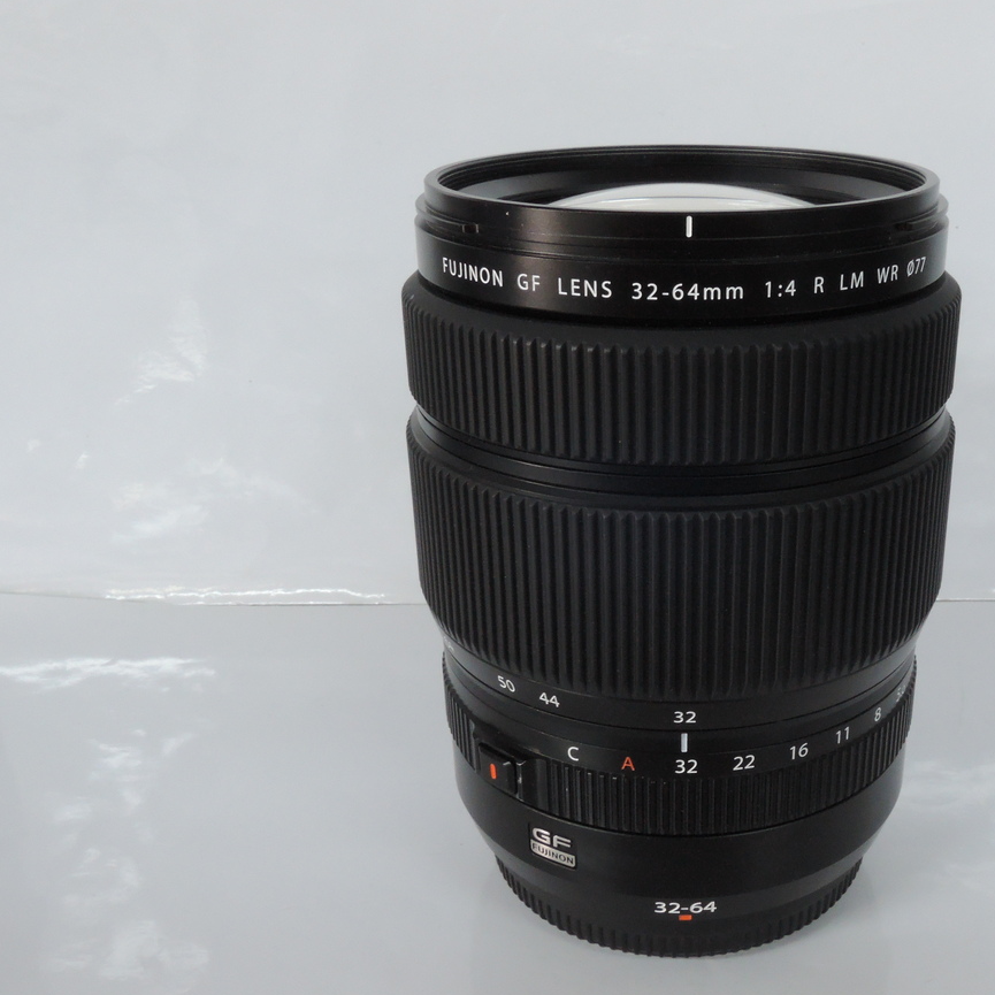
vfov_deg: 43.9
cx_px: 663
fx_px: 1236
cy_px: 515
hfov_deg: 43.3
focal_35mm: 38
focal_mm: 6.6
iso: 800
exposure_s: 1/25
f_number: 8
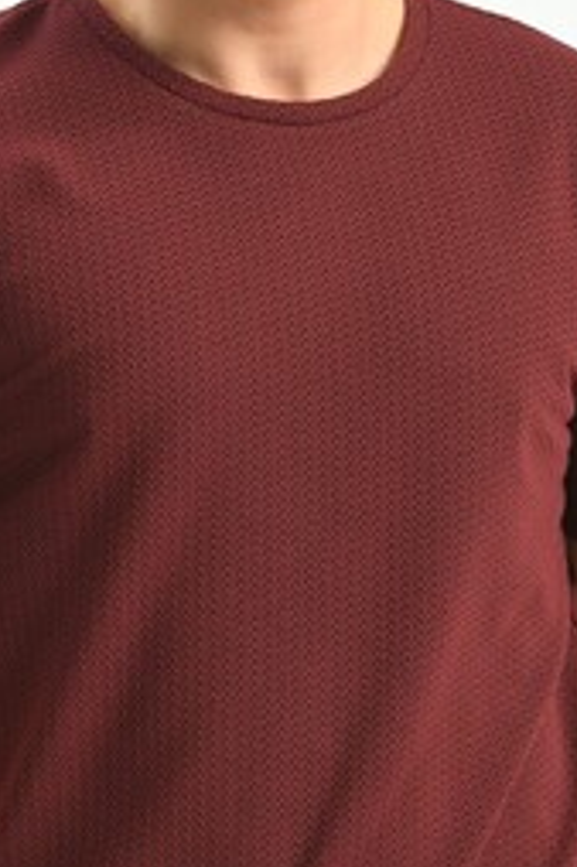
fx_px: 9605
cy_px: 587
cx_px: 219
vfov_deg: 5.2
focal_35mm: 399
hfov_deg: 3.4
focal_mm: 135
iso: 100
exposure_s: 1/160
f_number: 5.6
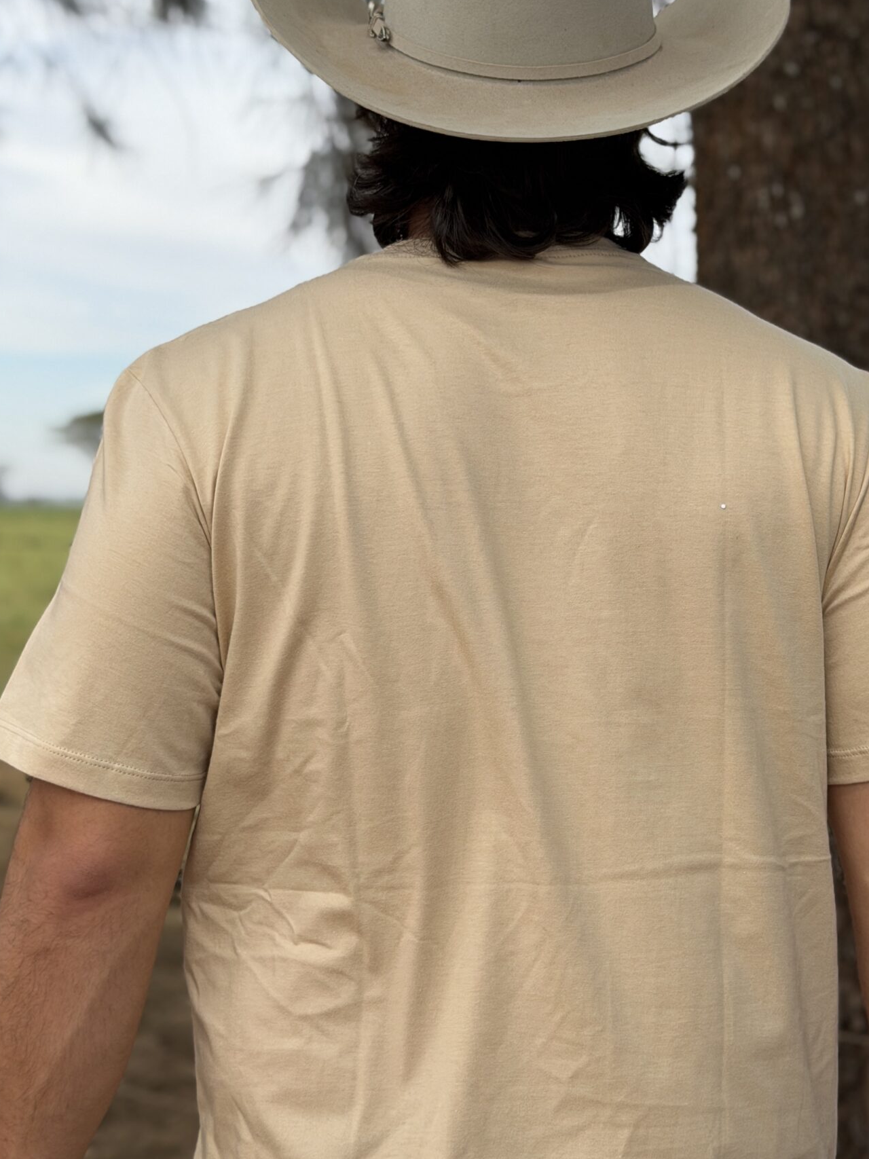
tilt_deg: -2.1
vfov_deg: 27.0
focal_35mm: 72
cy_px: 600
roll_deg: -1.9
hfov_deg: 20.3
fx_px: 2410
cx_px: 609
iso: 64
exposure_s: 1/3891
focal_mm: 6.76
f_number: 1.78
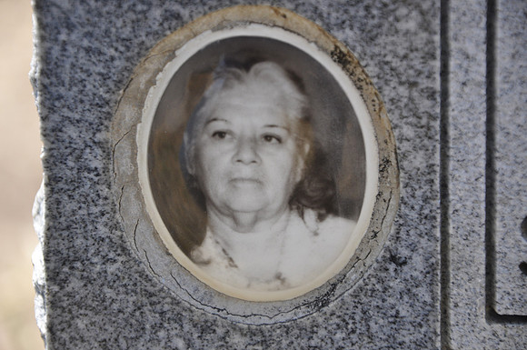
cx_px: 264
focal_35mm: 158
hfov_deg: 13.1
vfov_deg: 8.7
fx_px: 2302
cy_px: 175
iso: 360
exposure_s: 1/125
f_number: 5.6
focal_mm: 105
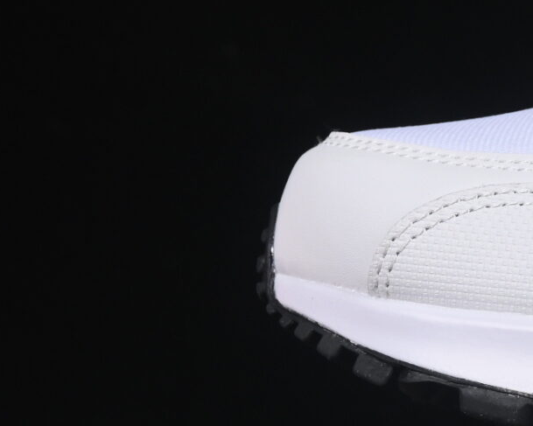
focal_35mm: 296
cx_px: 1058
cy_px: 18
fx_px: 4669
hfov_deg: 6.4
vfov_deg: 5.2
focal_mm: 50
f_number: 8
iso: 160
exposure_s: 1/100
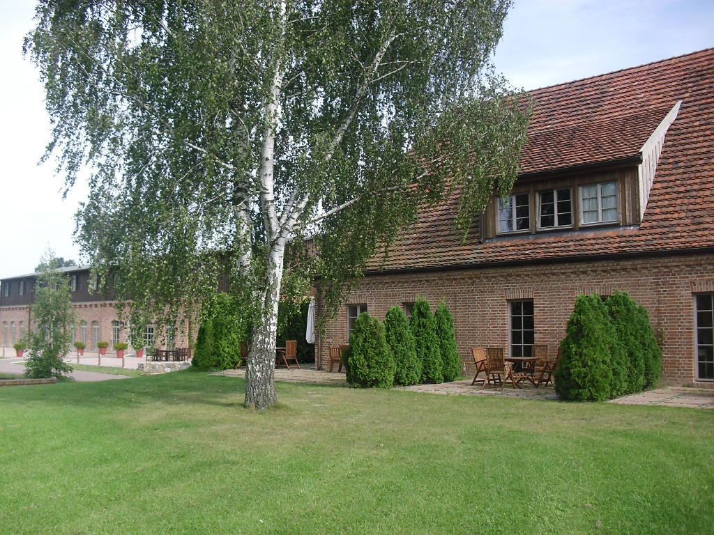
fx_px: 743
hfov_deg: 51.4
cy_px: 268
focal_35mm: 36
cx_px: 357
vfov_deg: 39.7
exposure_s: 1/80
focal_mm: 6.3
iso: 100
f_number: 7.8
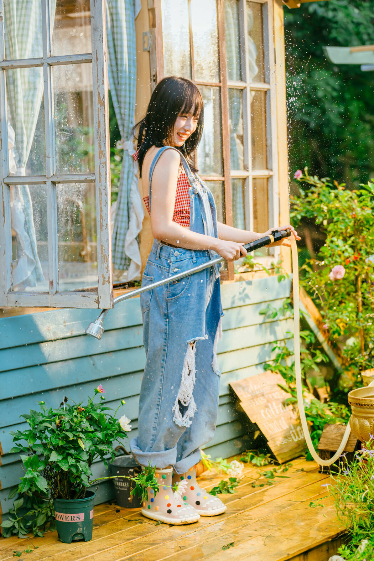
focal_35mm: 79
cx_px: 187
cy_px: 280
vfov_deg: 25.7
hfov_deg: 17.3
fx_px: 1231
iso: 400
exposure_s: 1/1250
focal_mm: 79
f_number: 2.5
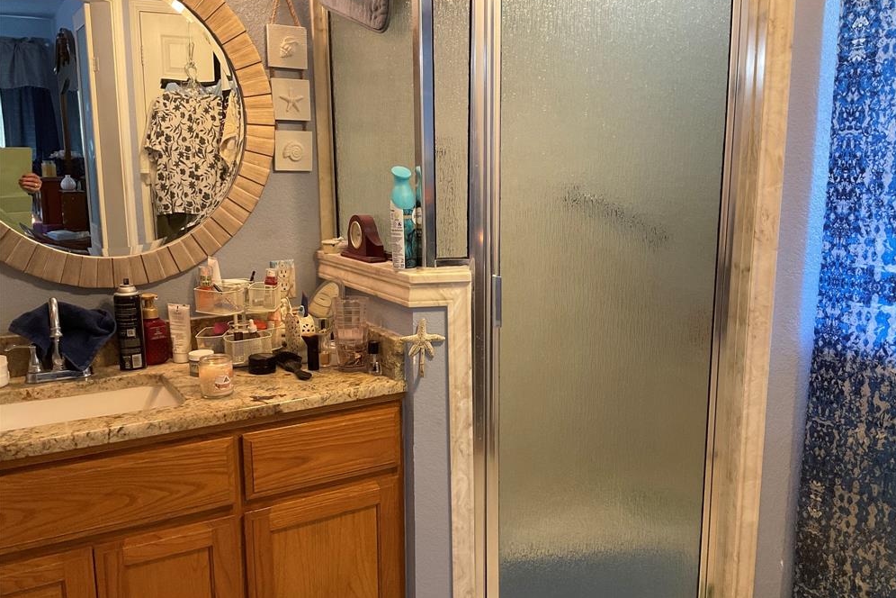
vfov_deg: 42.3
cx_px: 460
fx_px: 771
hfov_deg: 60.3
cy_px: 319
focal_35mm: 31
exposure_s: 1/60
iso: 125
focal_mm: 3
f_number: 1.8
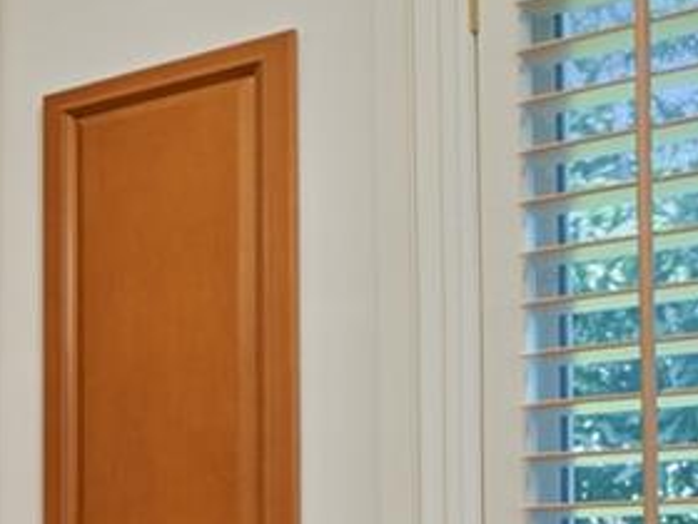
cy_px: 644
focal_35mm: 77
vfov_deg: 18.1
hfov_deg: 14.7
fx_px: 1553
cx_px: -1010
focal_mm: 14
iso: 200
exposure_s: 1/30
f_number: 3.2
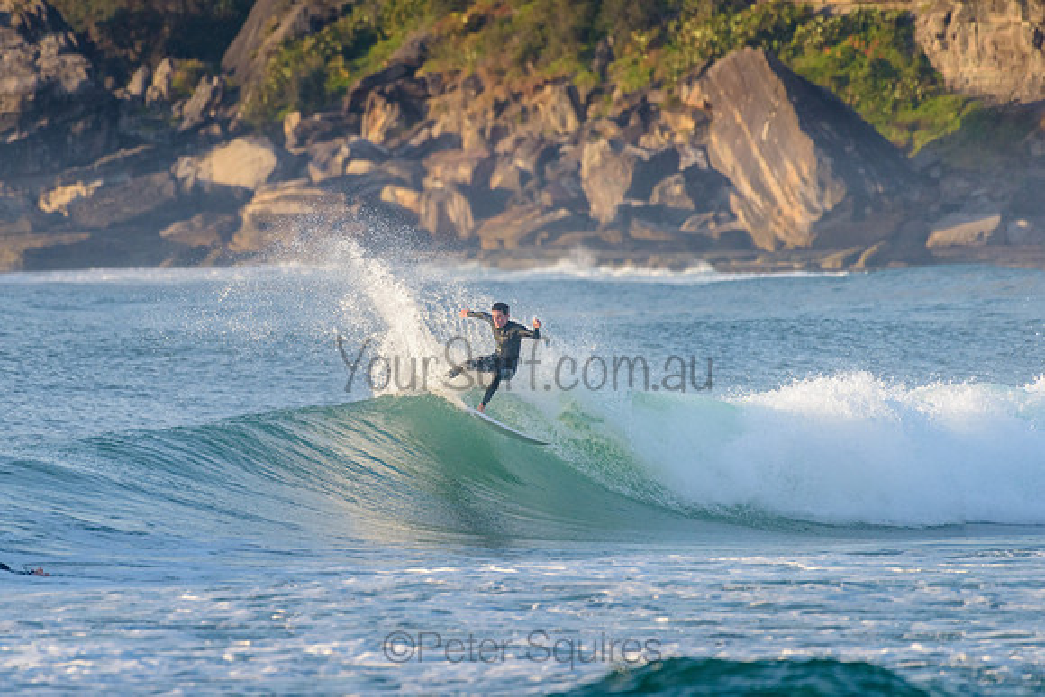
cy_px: 275
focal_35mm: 613
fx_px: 17801
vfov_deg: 2.2
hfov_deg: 3.4
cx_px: 410
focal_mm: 500
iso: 720
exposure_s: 1/2000
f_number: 5.6
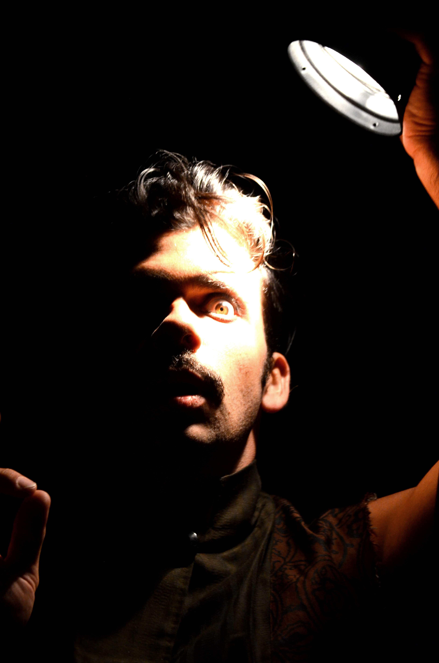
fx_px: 1158
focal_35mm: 63
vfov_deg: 32.0
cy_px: 332
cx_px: 220
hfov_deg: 21.5
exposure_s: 1/30
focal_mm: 42
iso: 1800
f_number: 5.3
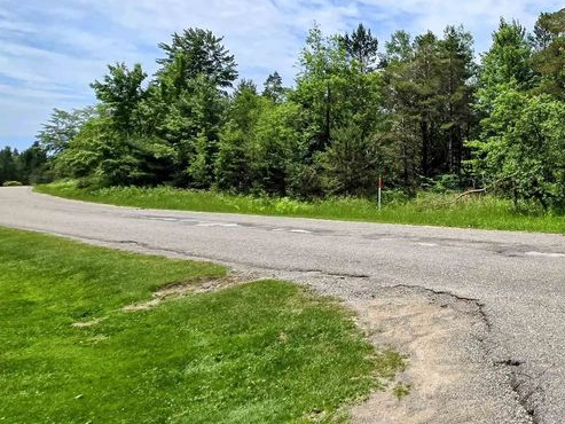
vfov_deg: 49.6
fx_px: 441
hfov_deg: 56.7
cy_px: 113
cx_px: 504
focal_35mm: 27
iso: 50
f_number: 2.2
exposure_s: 1/4756
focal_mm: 2.2
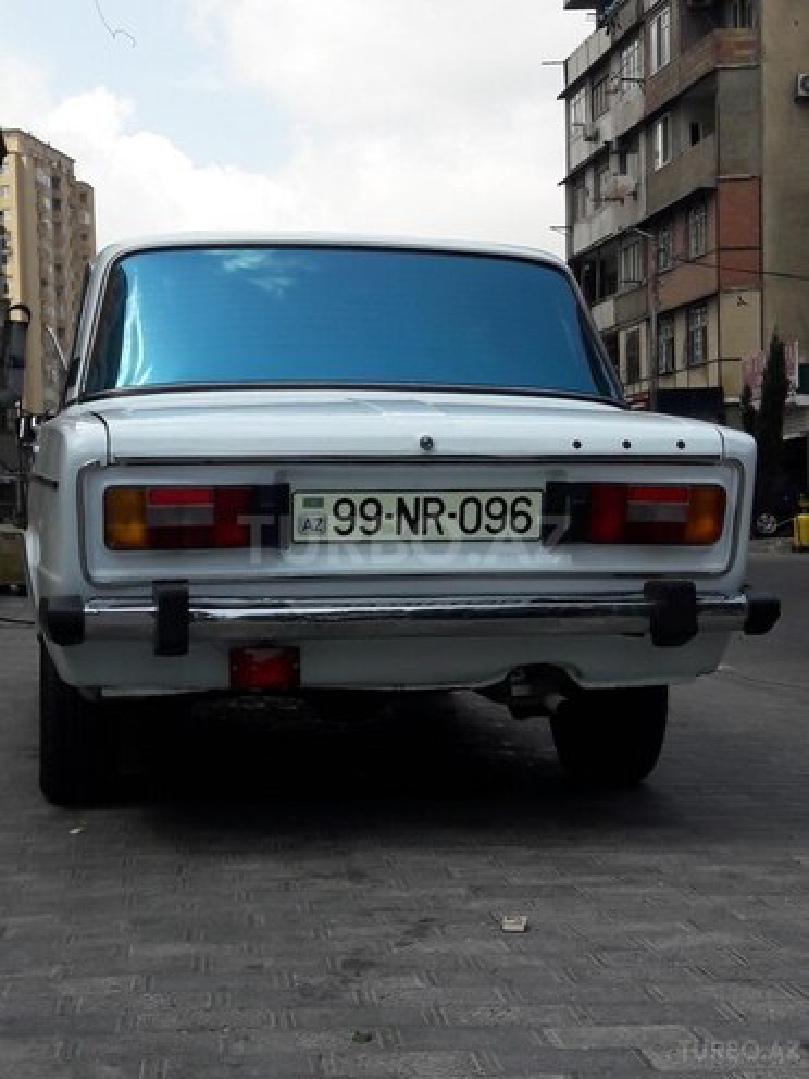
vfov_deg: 63.4
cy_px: 540
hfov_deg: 49.7
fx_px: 873
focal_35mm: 28
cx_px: 404
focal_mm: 3.7
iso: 40
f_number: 1.9
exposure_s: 1/1493
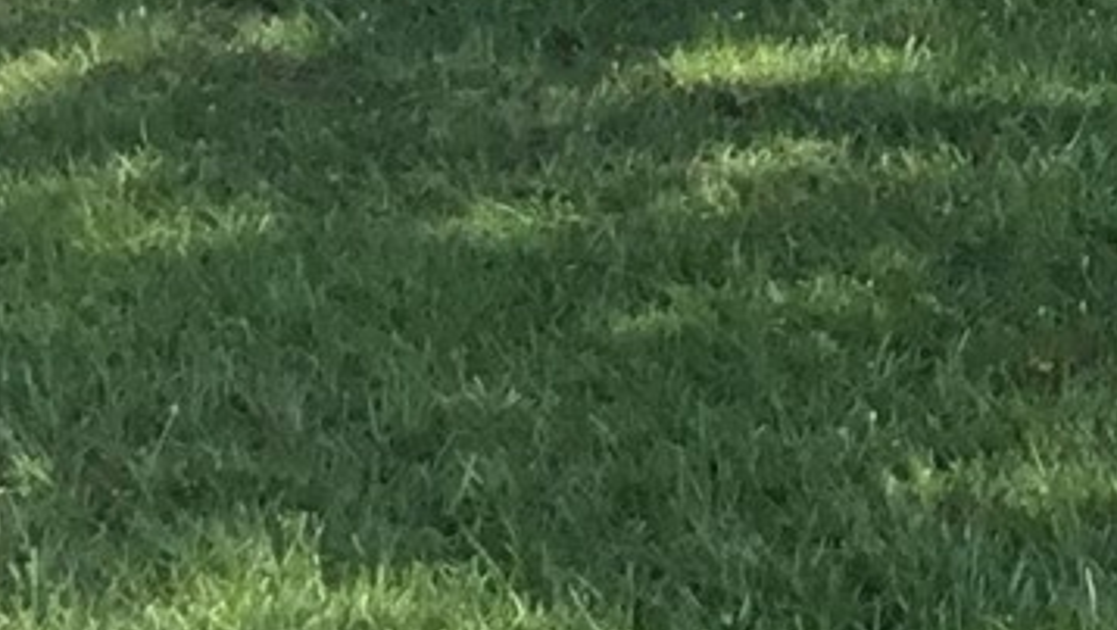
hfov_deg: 10.1
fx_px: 5721
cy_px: -1092
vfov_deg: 5.9
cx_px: 2406
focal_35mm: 193
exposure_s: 1/237
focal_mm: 3.3
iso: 25
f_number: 2.4
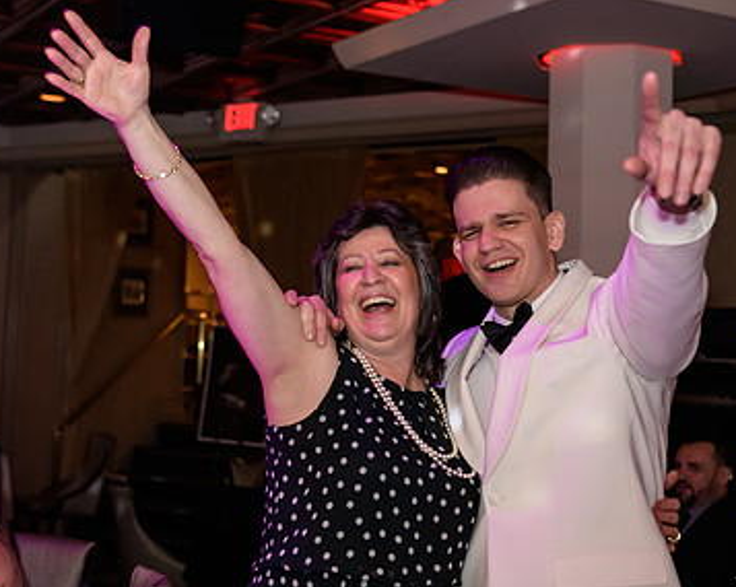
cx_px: 336
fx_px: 1262
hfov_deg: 32.5
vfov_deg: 26.1
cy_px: 230
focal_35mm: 58
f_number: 3.2
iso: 1600
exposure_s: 1/125
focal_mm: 38
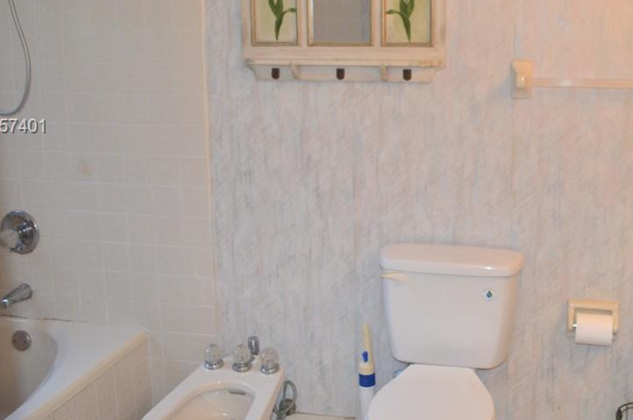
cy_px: 127
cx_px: 435
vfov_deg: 32.2
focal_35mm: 41
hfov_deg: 46.5
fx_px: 720
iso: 400
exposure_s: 1/60
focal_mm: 18
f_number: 3.5
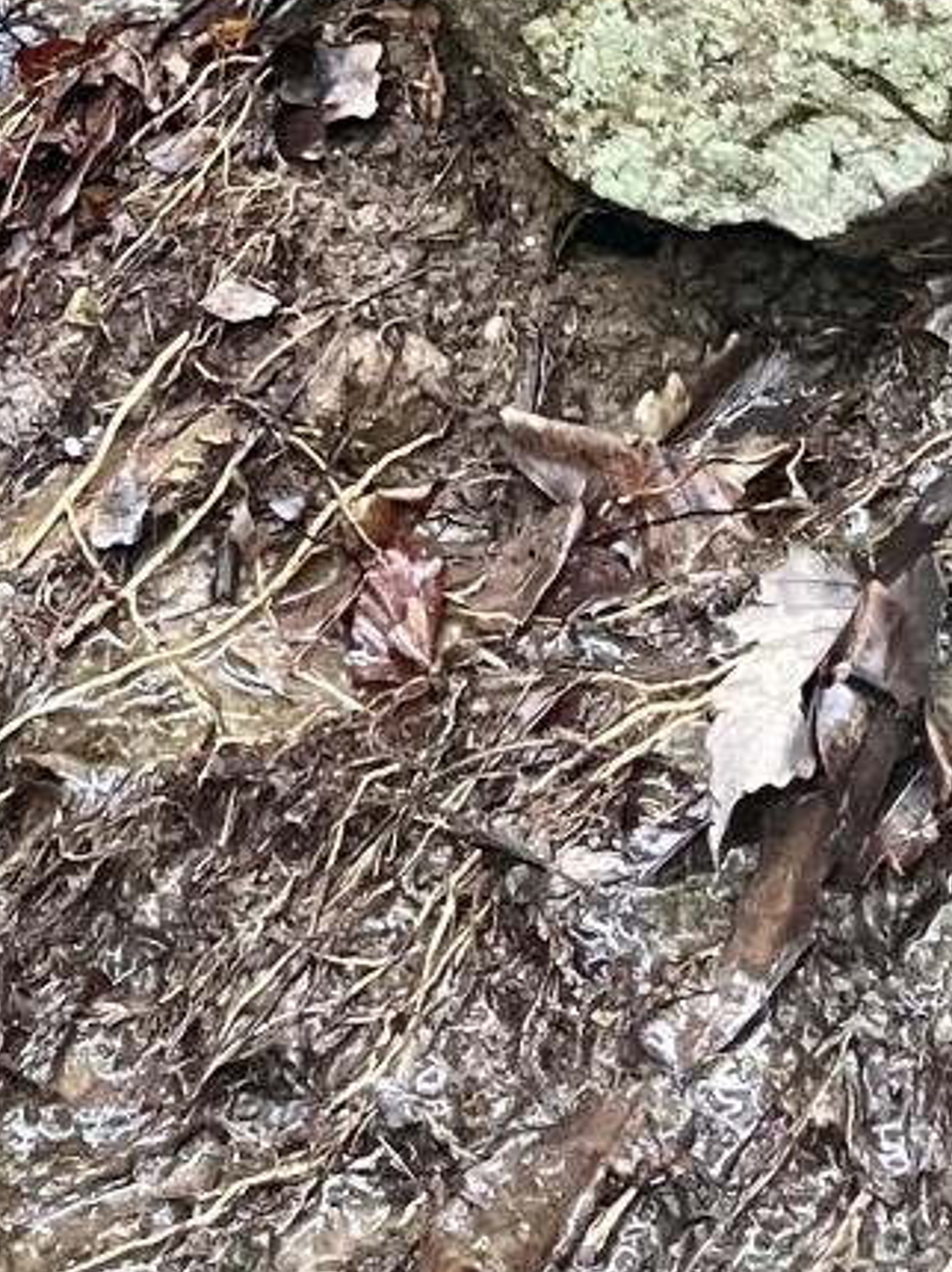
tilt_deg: -13.8
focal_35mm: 121
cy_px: -1204
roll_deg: -2.9
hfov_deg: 11.8
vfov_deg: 14.0
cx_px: -355
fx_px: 4441
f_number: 1.6
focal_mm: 5.1
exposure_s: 1/60
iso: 250
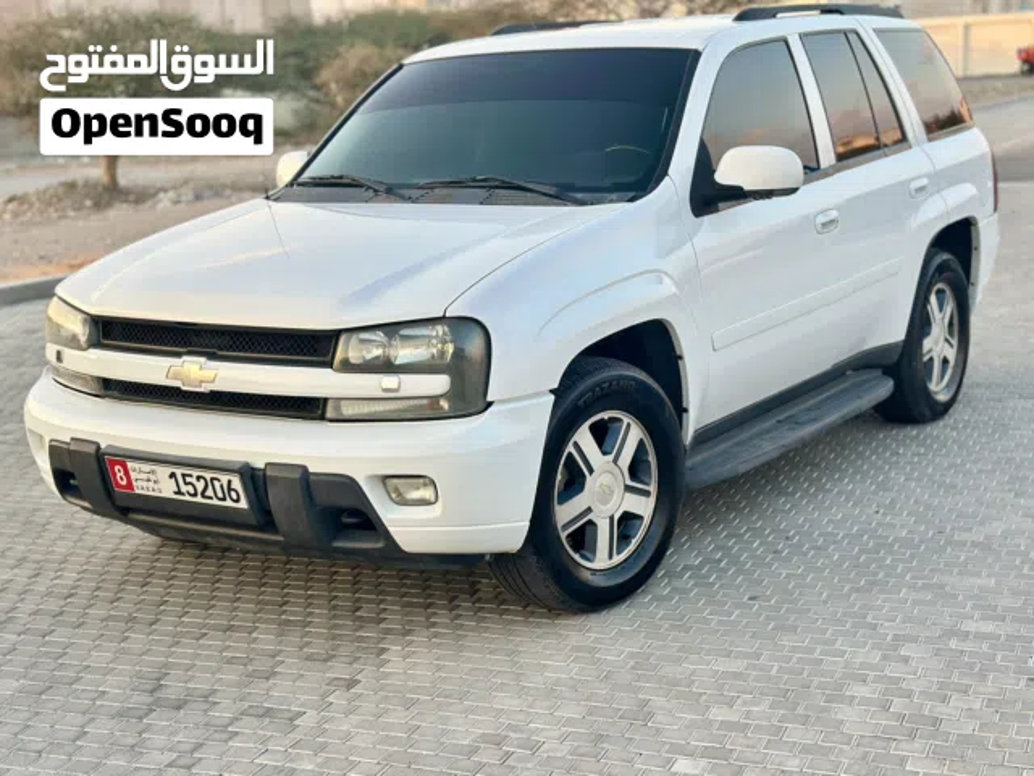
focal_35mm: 48
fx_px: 1434
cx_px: 517
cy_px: 388
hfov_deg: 39.7
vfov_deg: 30.3
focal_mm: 6.86
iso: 80
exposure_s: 1/323
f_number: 1.78
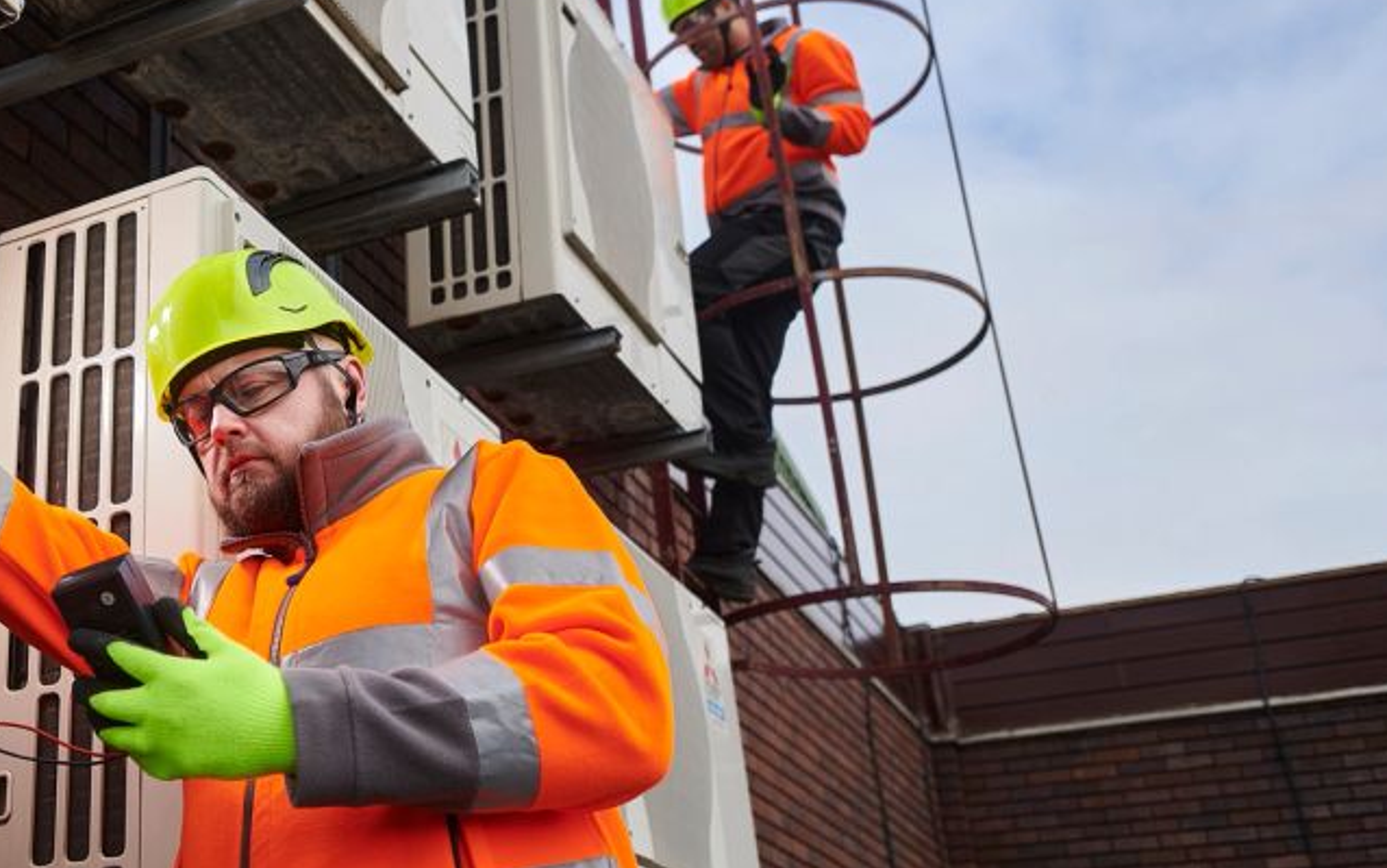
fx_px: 1739
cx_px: 183
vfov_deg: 28.0
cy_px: 424
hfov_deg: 40.7
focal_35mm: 46
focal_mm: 24
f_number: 2.8
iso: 64
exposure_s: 1/500
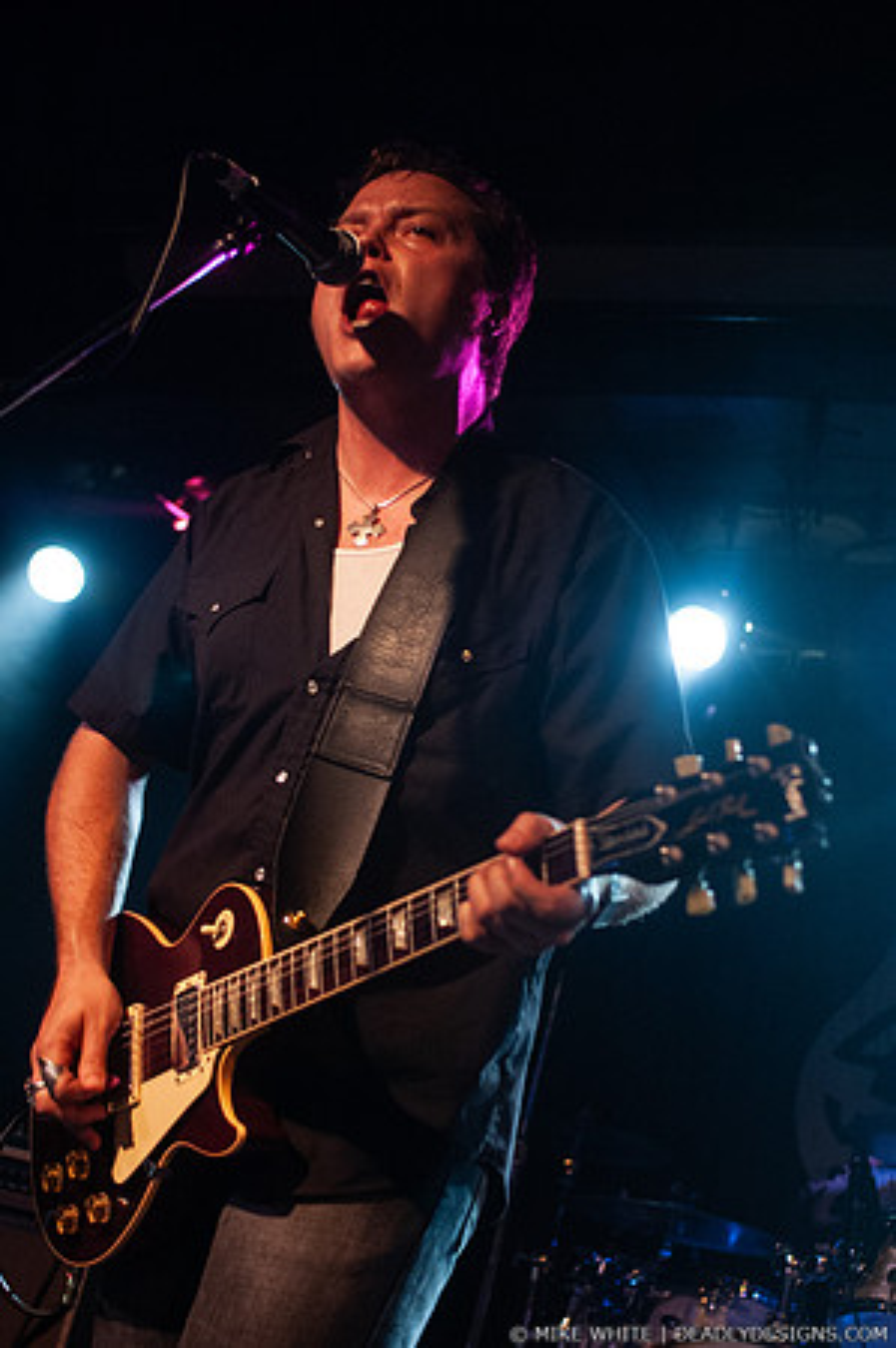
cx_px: 448
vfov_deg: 37.9
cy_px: 674
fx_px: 1964
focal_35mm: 52
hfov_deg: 25.7
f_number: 2.8
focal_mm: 35
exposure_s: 1/50
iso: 800
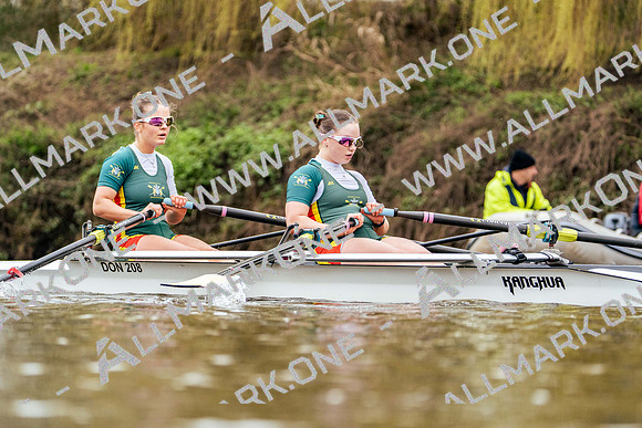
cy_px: 214
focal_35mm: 275
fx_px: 4905
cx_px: 321
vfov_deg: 5.0
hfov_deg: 7.5
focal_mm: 275
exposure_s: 1/2000
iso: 2500
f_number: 6.3
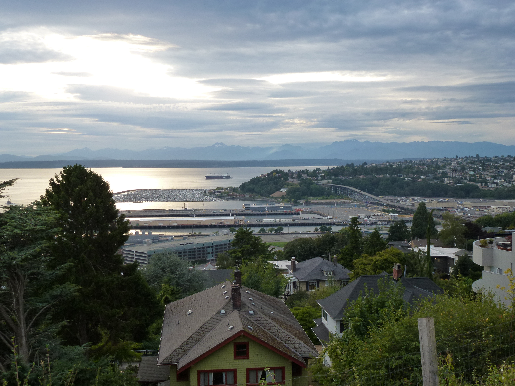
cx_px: 258
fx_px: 565
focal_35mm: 38
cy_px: 193
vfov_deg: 37.7
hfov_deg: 49.0
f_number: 3.8
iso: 160
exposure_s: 1/125
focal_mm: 6.8
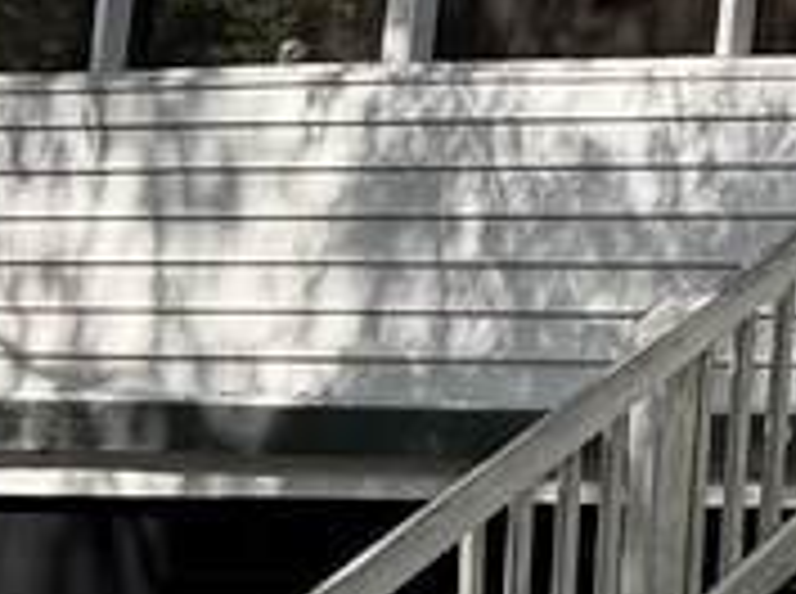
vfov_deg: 8.4
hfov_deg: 9.8
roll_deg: -1.3
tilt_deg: +8.5
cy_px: -126
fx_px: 3993
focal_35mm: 174
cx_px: 2019
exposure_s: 1/2611
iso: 80
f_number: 1.78
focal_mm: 6.76
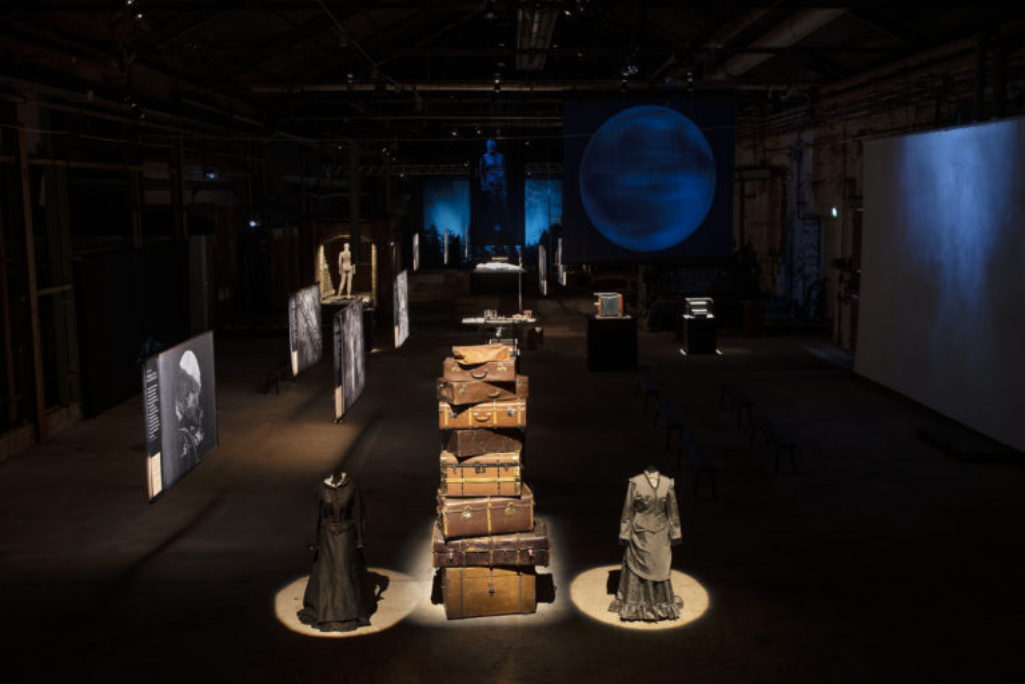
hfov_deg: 50.7
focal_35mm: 38
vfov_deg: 35.1
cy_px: 342
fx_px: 1082
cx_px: 512
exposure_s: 2
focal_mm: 38
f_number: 7.1
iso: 200
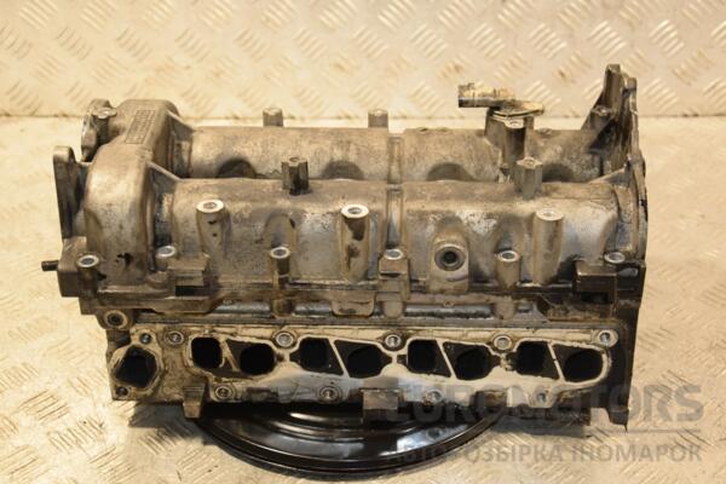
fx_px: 1210
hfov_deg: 33.4
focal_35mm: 60
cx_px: 363
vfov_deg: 22.6
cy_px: 242
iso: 800
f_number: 4.8
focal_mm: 40
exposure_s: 1/80
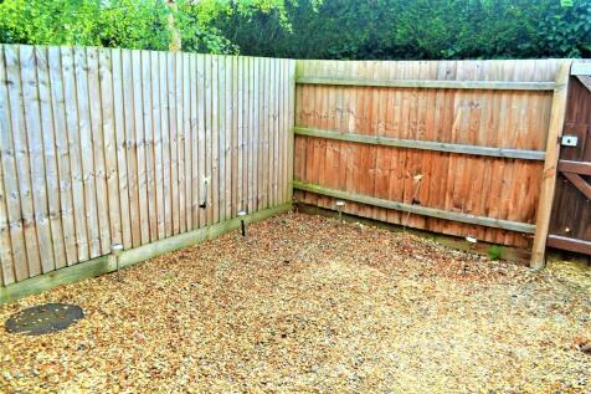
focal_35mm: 30
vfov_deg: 43.6
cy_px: 197
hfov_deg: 61.9
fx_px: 492
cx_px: 296
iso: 100
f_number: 5.6
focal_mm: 20
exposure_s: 1/125
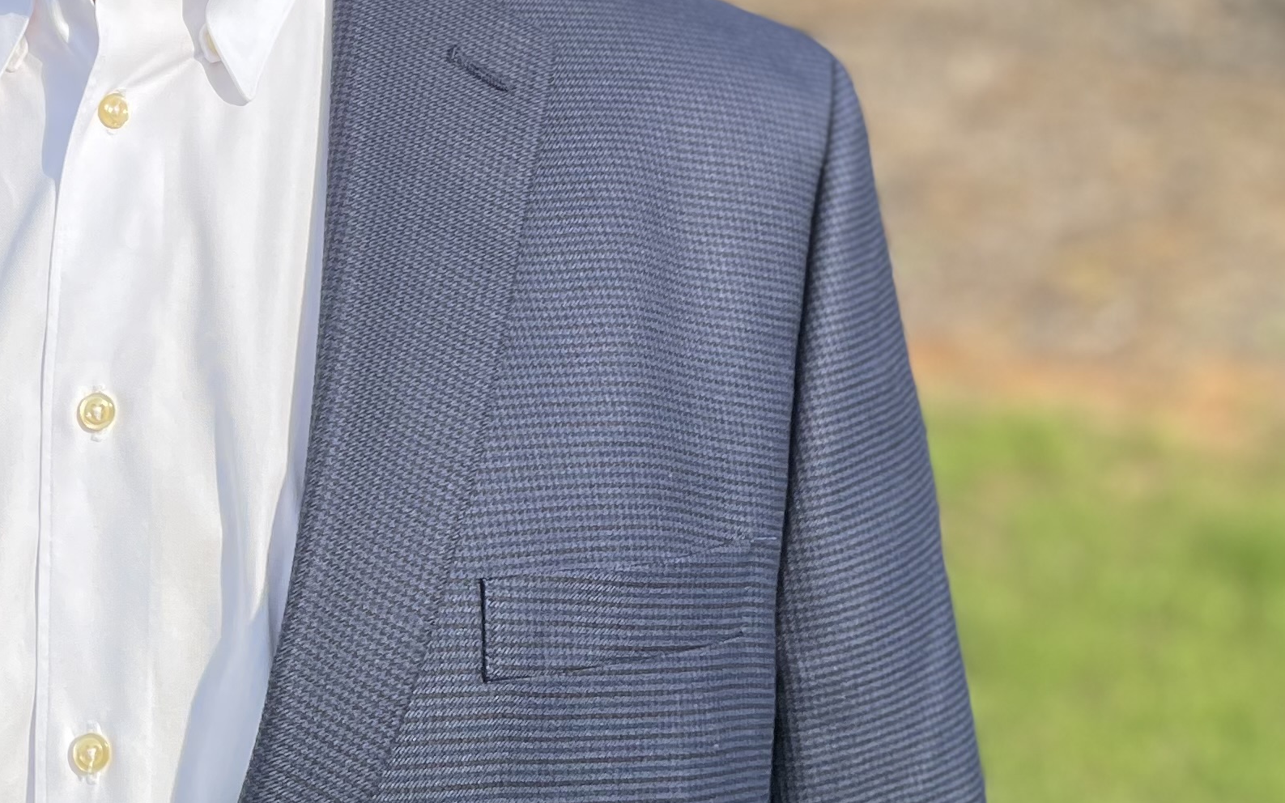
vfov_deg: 17.4
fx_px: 2452
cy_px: -256
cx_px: 126
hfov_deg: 28.2
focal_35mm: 70
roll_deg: -1.5
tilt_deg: -0.9
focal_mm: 4.2
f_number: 1.6
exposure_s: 1/1233
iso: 50
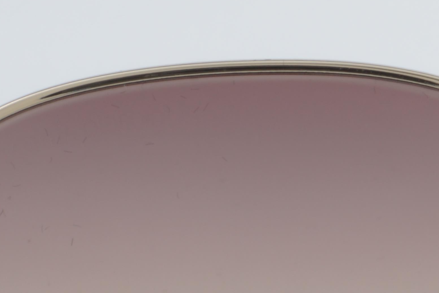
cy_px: 322
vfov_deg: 5.9
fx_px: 2817
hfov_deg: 8.7
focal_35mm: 231
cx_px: 688
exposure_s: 1/4
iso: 100
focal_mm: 40
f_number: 32
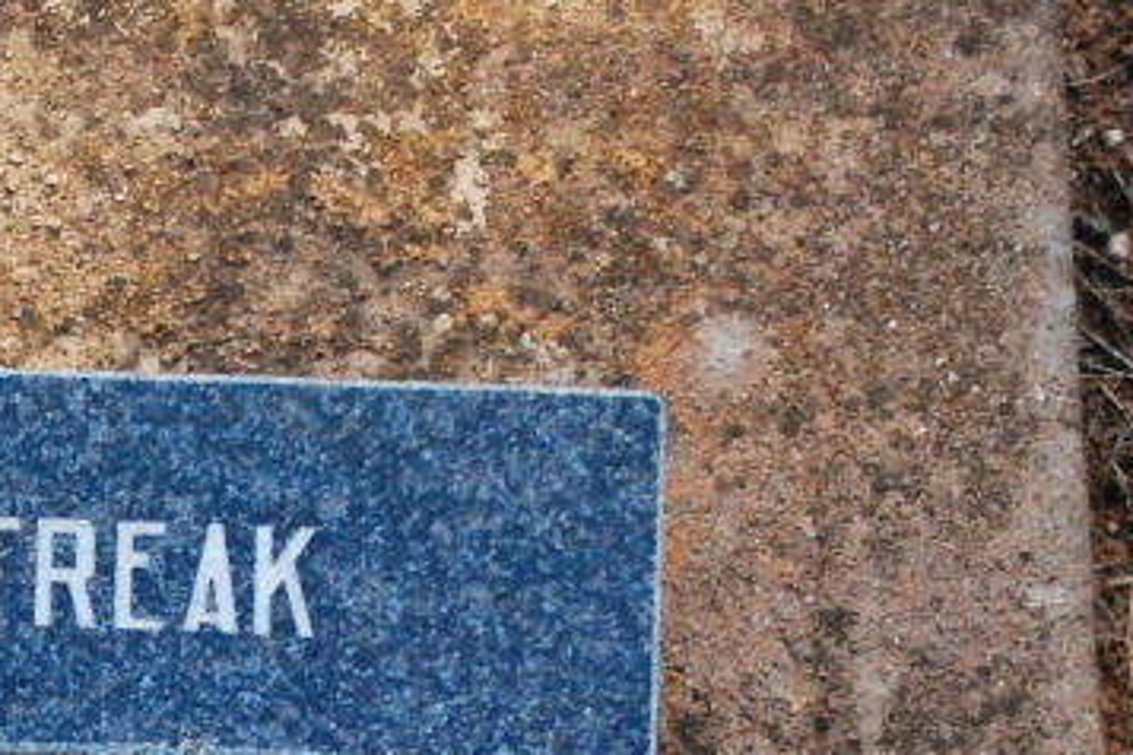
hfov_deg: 14.5
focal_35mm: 138
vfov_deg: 9.8
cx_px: -159
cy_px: 934
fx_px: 4343
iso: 1600
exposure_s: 1/1250
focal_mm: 32
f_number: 5
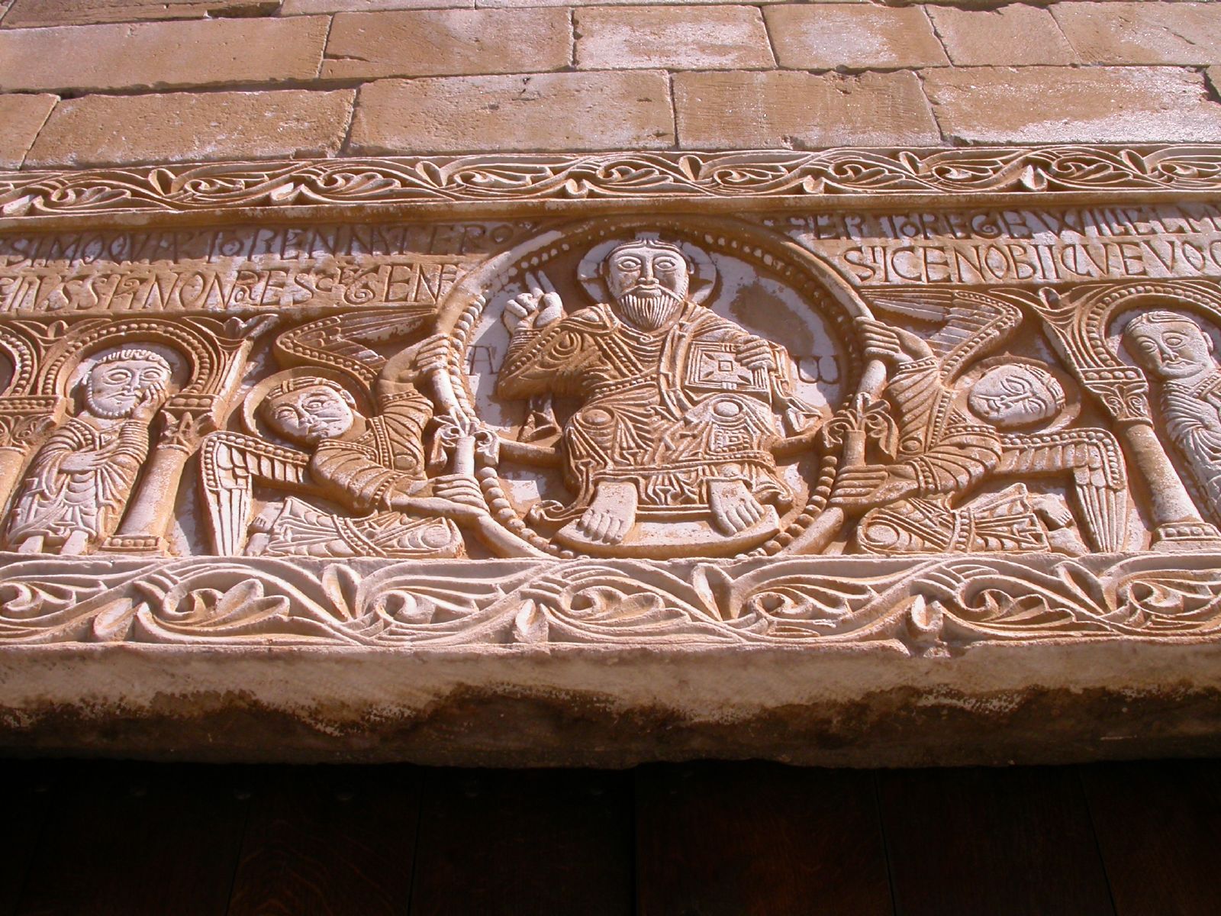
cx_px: 610
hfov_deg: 45.8
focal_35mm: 41
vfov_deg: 35.1
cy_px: 458
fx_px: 1446
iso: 100
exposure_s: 1/404
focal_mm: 8.6
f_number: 7.7
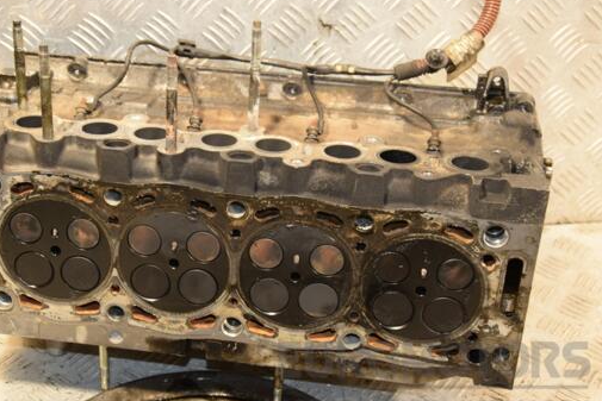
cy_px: 201
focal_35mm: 57
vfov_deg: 23.8
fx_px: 953
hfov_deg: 35.0
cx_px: 255
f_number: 5
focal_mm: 32
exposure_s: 1/80
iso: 800
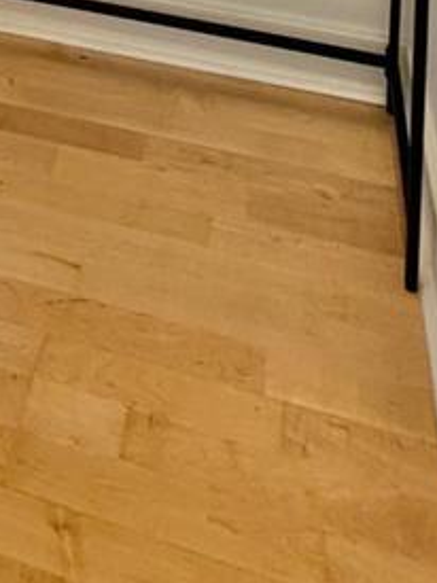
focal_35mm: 55
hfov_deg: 25.5
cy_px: -473
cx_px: 28
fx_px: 926
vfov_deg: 21.7
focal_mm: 2.22
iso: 250
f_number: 2.2
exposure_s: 1/121
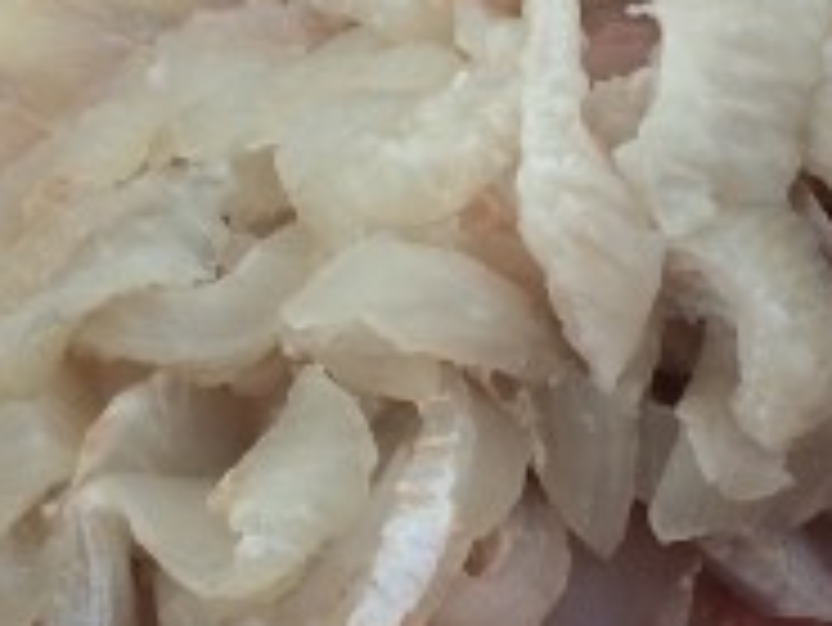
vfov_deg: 16.6
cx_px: 607
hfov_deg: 21.8
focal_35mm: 89
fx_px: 2141
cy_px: 387
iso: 32
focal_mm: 4.12
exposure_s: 1/631
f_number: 2.2
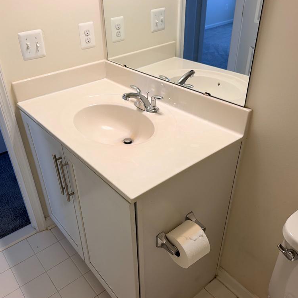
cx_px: 127
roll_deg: +3.5
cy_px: 150
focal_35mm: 29
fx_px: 282
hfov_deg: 55.4
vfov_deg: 55.6
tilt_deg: -34.4
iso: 64
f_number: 1.78
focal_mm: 6.76
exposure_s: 1/120
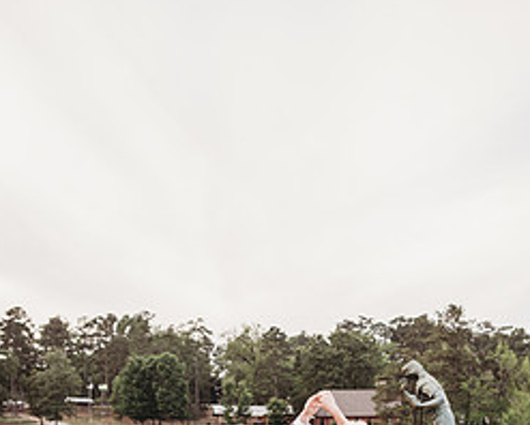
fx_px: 644
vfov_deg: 33.6
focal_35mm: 41
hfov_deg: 44.8
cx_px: 257
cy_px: 419
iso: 250
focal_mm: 24
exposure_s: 1/250
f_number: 2.5
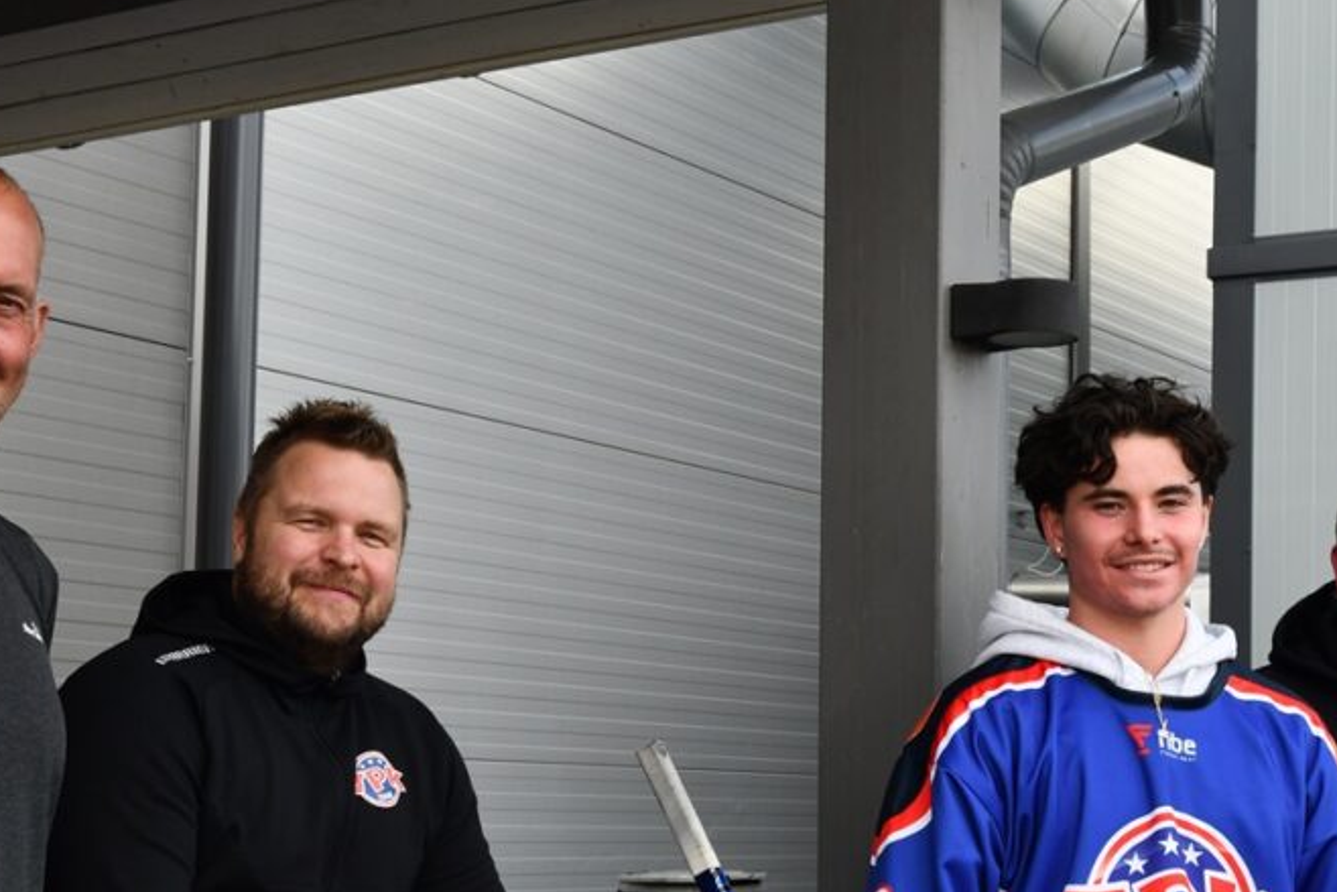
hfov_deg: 28.8
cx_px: 622
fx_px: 2600
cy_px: 564
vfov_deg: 19.4
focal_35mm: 70
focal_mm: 30
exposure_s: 1/400
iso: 640
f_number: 10
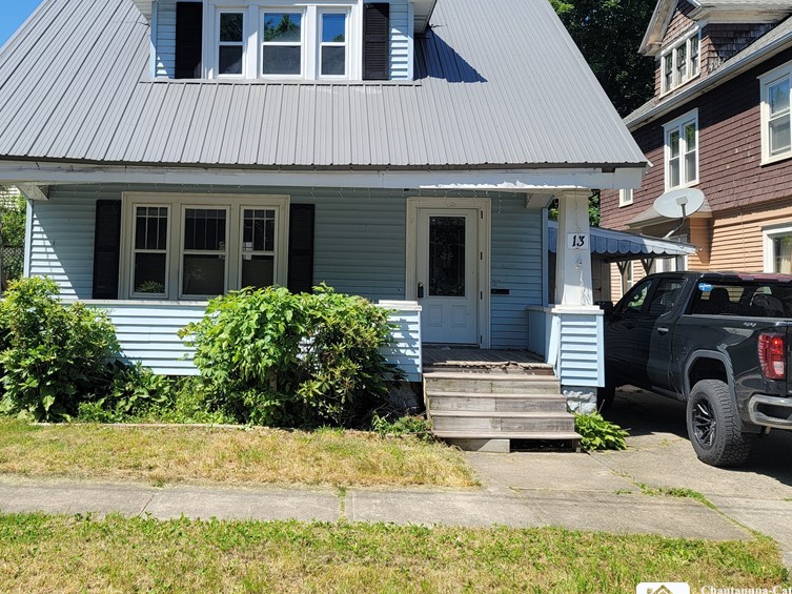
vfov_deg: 41.6
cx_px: 312
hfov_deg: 53.5
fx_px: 778
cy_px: 232
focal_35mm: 34
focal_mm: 7
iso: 20
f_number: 1.8
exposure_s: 1/744
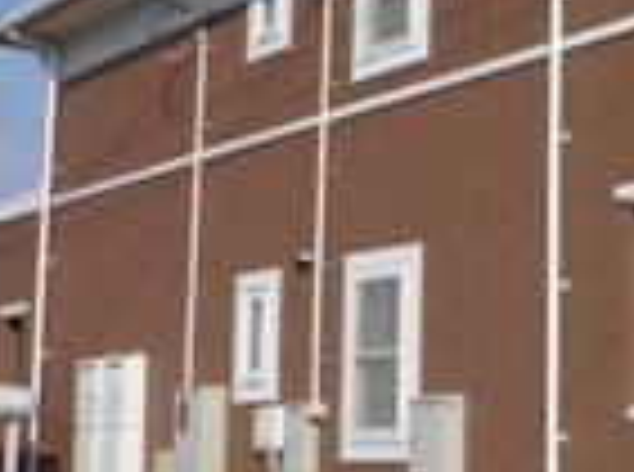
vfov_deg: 17.1
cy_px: 189
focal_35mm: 86
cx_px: 931
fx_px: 1571
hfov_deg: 19.9
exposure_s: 1/400
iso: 80
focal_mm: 4.8
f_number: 5
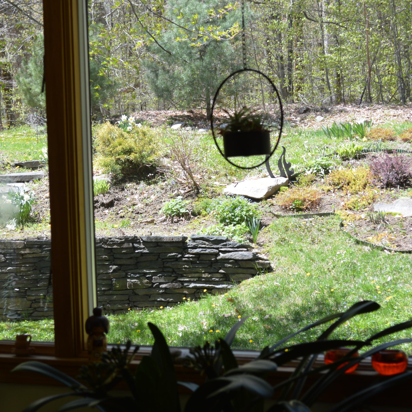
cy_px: 207
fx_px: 1037
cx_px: 216
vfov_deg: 22.5
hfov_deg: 22.5
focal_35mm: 77
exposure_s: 1/125
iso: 160
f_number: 5.6
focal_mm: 40
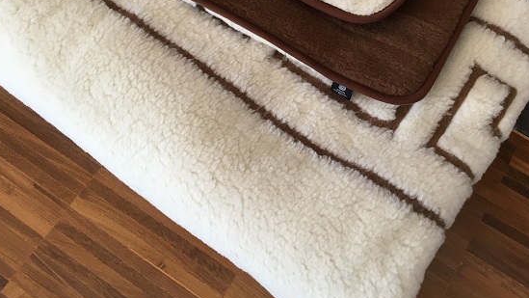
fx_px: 645
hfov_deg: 44.5
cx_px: 301
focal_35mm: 46
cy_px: 60
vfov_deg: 25.5
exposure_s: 1/30
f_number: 2.2
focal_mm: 4.15
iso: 32
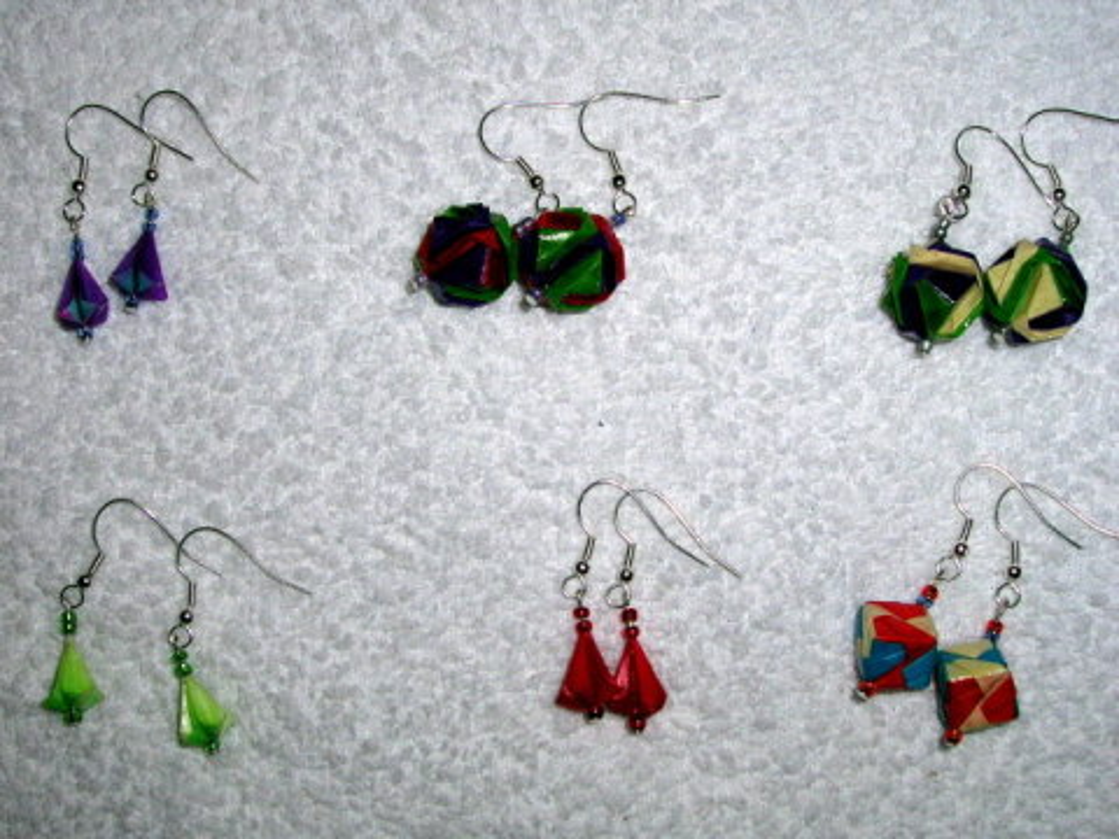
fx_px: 1552
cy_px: 420
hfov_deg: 39.7
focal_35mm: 48
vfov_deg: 30.3
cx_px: 560
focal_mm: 7.3
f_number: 5.3
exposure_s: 1/60.1
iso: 50
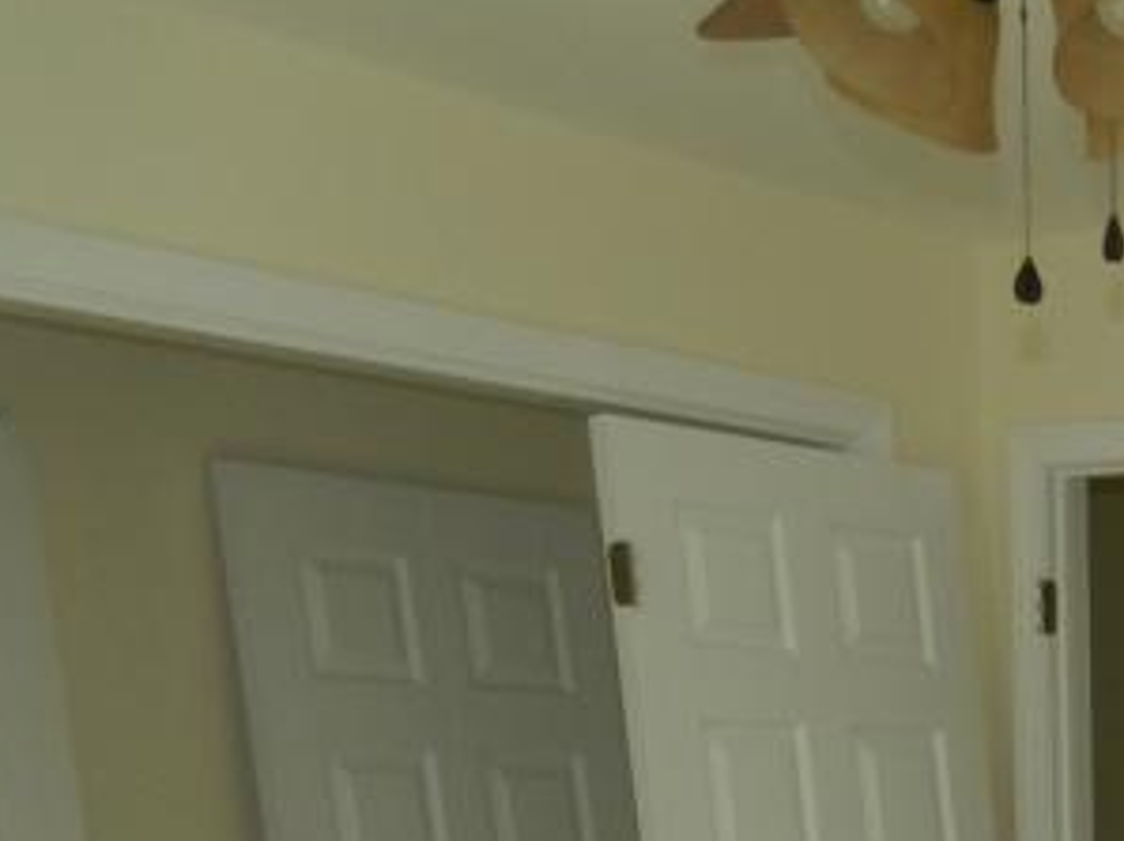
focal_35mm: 86
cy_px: 1282
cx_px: 1584
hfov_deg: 20.2
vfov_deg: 15.7
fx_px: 2790
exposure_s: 1/100
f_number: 3.1
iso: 80
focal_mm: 4.5
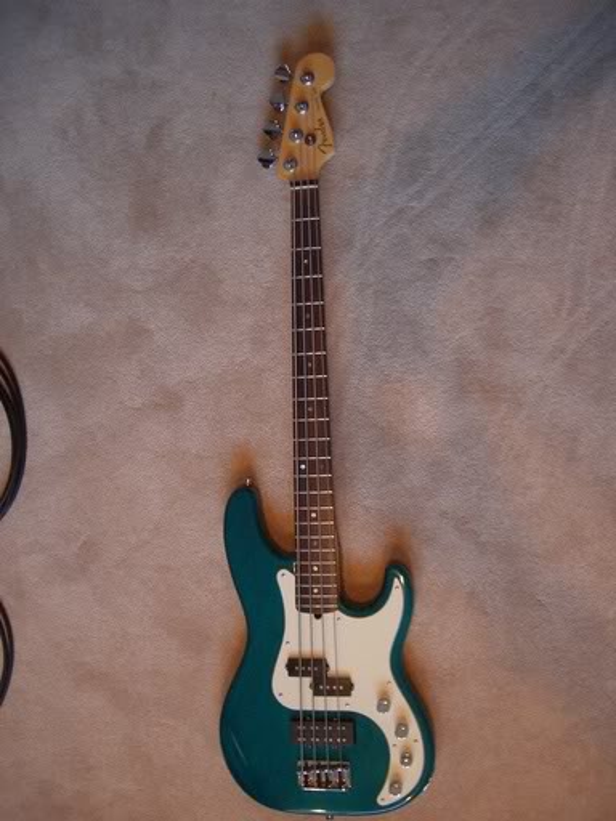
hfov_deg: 40.7
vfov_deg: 52.6
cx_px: 308
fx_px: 830
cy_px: 410
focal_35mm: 35
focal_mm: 5.8
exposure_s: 1/30
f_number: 2.6
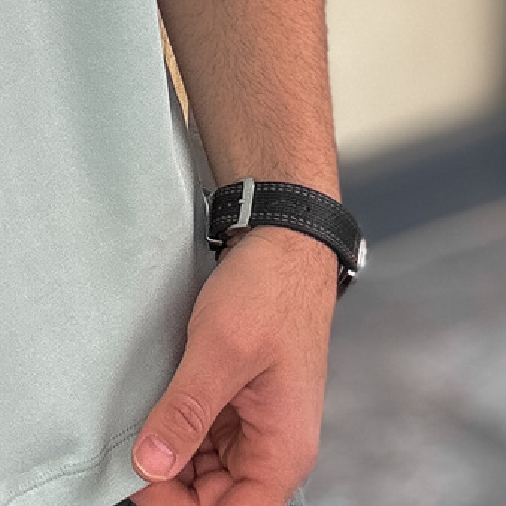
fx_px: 2067
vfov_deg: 13.3
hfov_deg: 13.3
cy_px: -216
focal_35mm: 125
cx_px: -193
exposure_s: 1/250
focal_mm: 2.69
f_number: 1.9
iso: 25
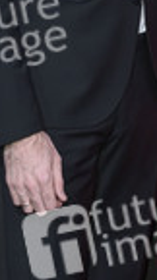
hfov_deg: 8.6
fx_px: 1034
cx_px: 178
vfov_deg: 15.0
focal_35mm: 139
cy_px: -56
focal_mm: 48
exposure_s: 1/200
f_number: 5.6
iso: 1000
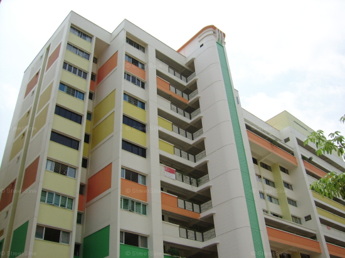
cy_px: 129
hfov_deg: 52.6
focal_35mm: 35
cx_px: 172
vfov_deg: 40.7
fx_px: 349
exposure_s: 1/594
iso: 50
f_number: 5.8
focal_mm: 5.95
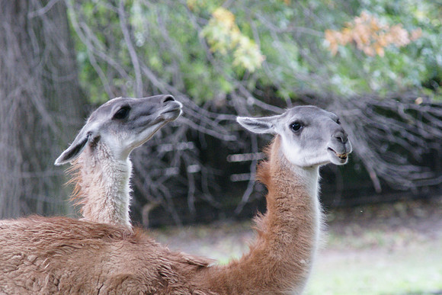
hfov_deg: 6.5
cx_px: 221
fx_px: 3868
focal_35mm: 315
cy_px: 148
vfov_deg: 4.4
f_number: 5.6
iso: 1600
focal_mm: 210
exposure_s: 1/125
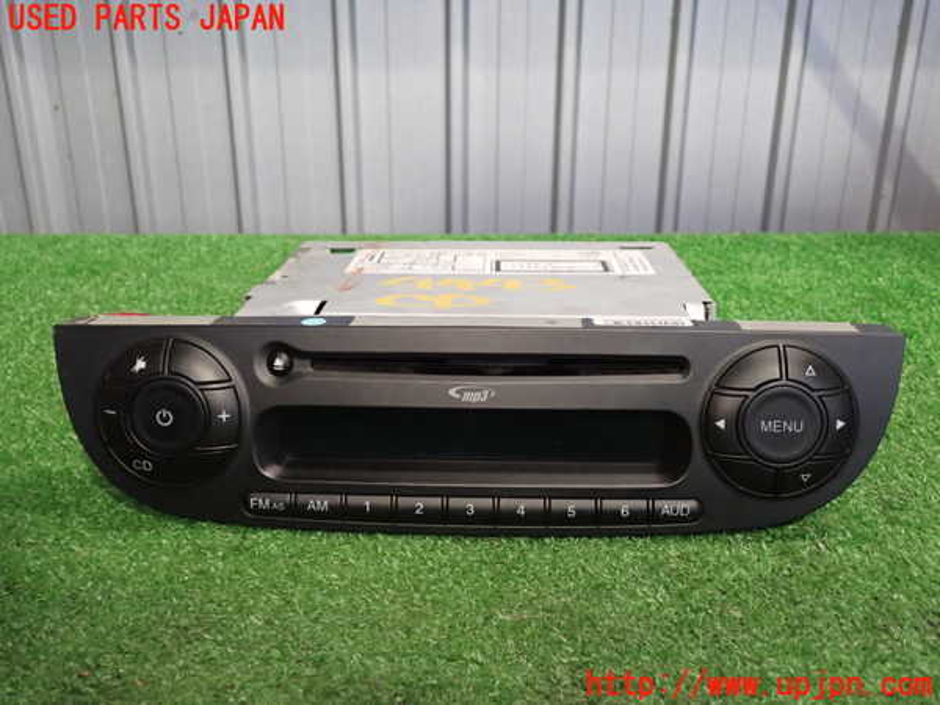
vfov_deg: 39.7
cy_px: 352
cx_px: 470
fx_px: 978
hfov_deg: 51.4
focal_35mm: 36
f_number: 2.5
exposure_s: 1/40
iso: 500
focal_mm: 6.37
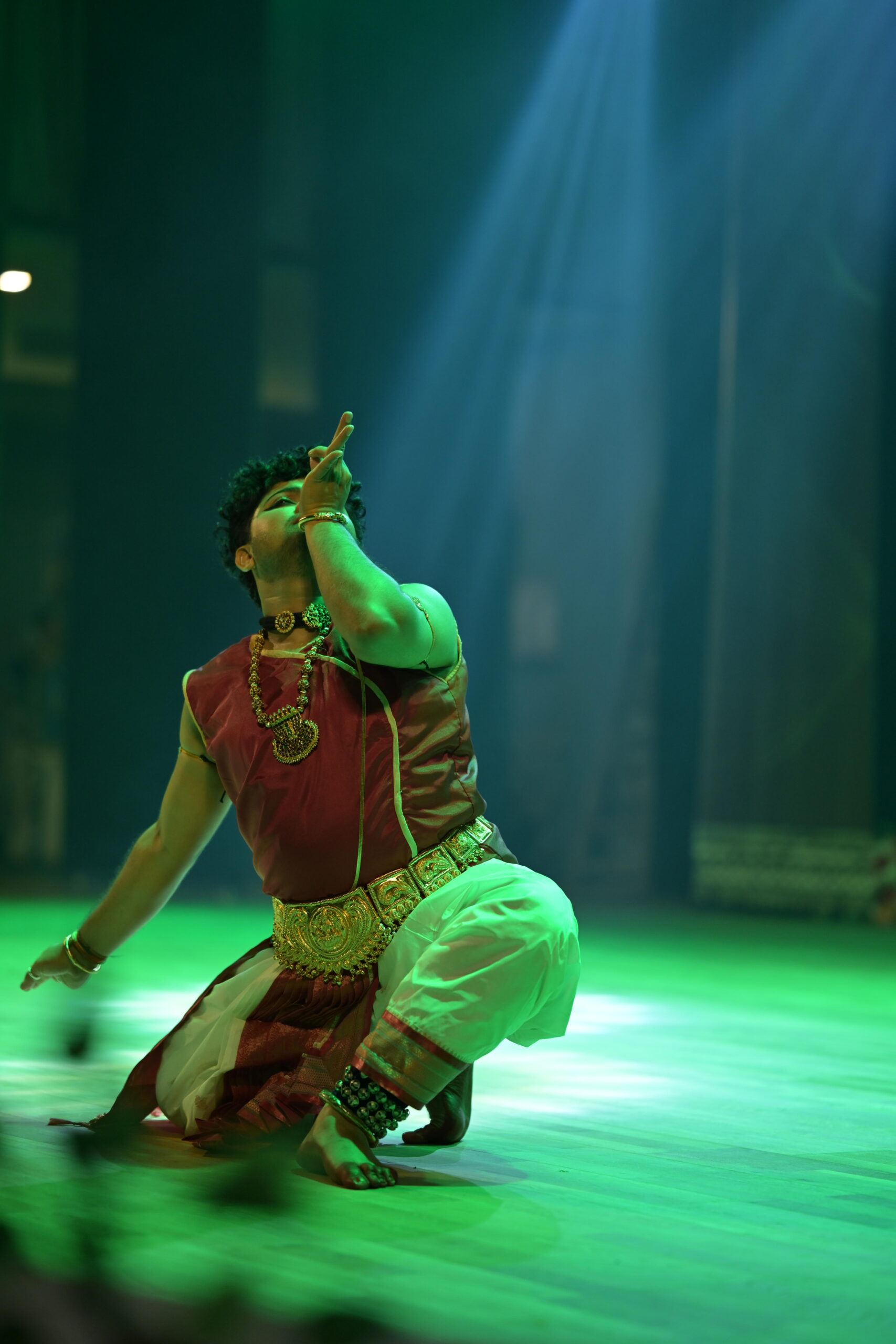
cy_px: 672
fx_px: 3173
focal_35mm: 85
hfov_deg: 16.1
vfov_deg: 23.9
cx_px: 448
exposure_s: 1/400
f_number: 1.8
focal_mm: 85
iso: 1000
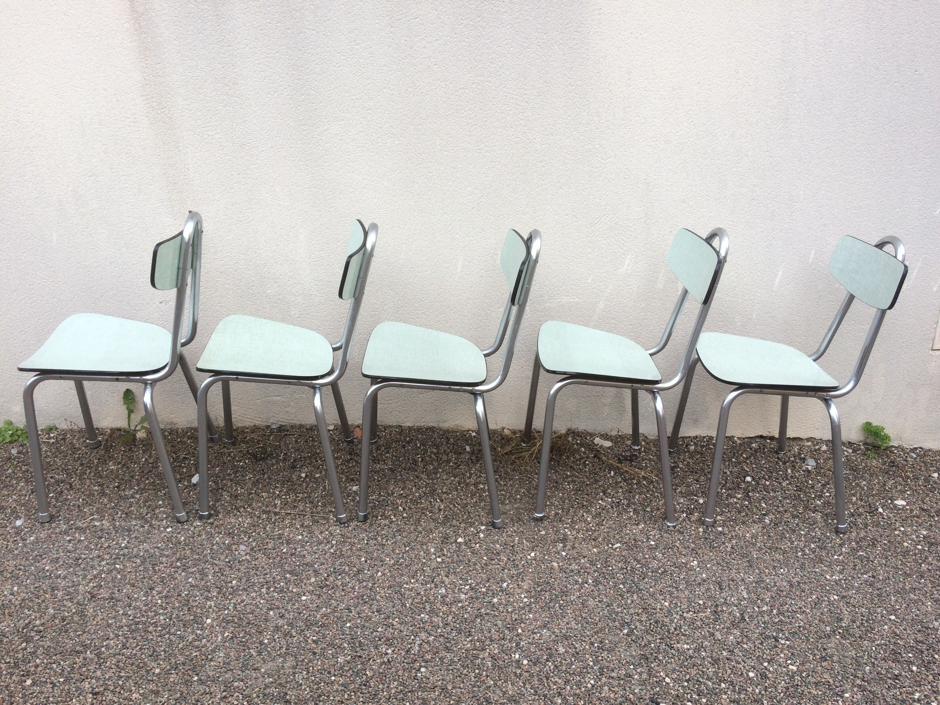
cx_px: 470
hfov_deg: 61.7
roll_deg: +3.3
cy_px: 352
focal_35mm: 29
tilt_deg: -20.5
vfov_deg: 48.2
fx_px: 787
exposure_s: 1/562
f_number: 2.2
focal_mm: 4.15
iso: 32
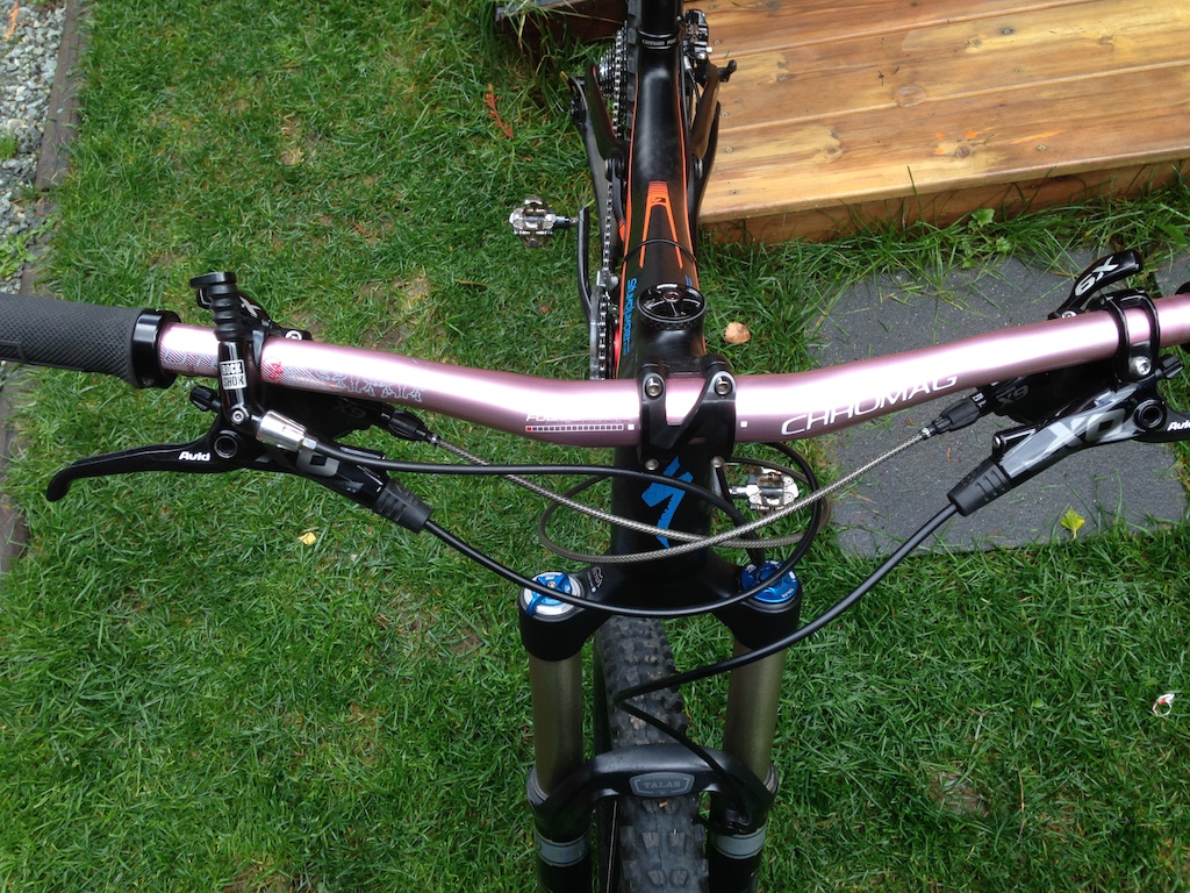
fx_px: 1134
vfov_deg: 42.9
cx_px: 595
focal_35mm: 33
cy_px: 446
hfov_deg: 55.4
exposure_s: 1/60
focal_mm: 4.12
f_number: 2.4
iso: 50
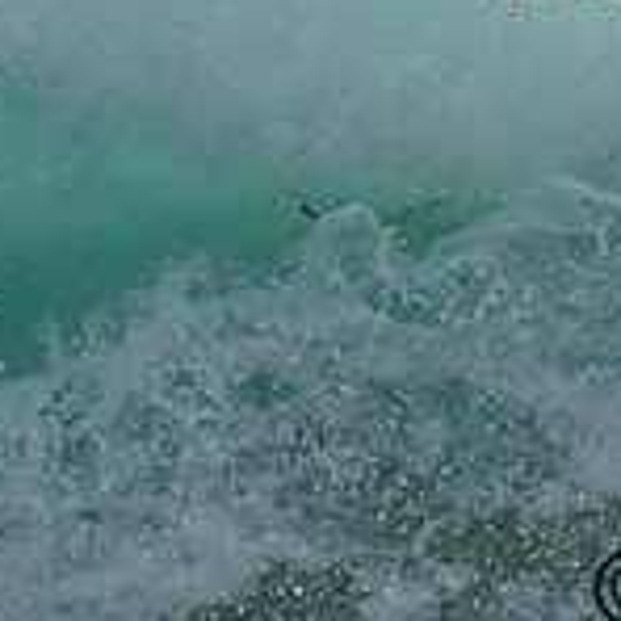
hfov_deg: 0.6
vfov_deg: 0.6
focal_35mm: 2891
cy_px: -149
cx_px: 1017
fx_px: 58677
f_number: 11
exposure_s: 1/2000
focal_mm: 800
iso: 720
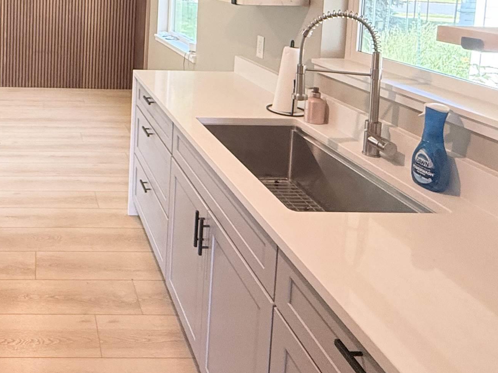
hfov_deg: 49.8
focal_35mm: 33
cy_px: 6
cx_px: 57
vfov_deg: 38.5
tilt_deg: -4.3
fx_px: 475
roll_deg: -1.6
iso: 320
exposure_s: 1/120
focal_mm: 2.22
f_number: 2.2
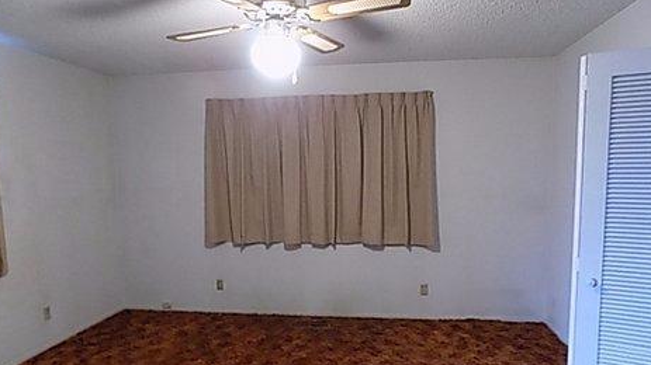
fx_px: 449
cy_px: 218
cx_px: 328
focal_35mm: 26
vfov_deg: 44.1
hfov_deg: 71.9
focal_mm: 4
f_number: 3.1
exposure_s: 1/8
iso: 400
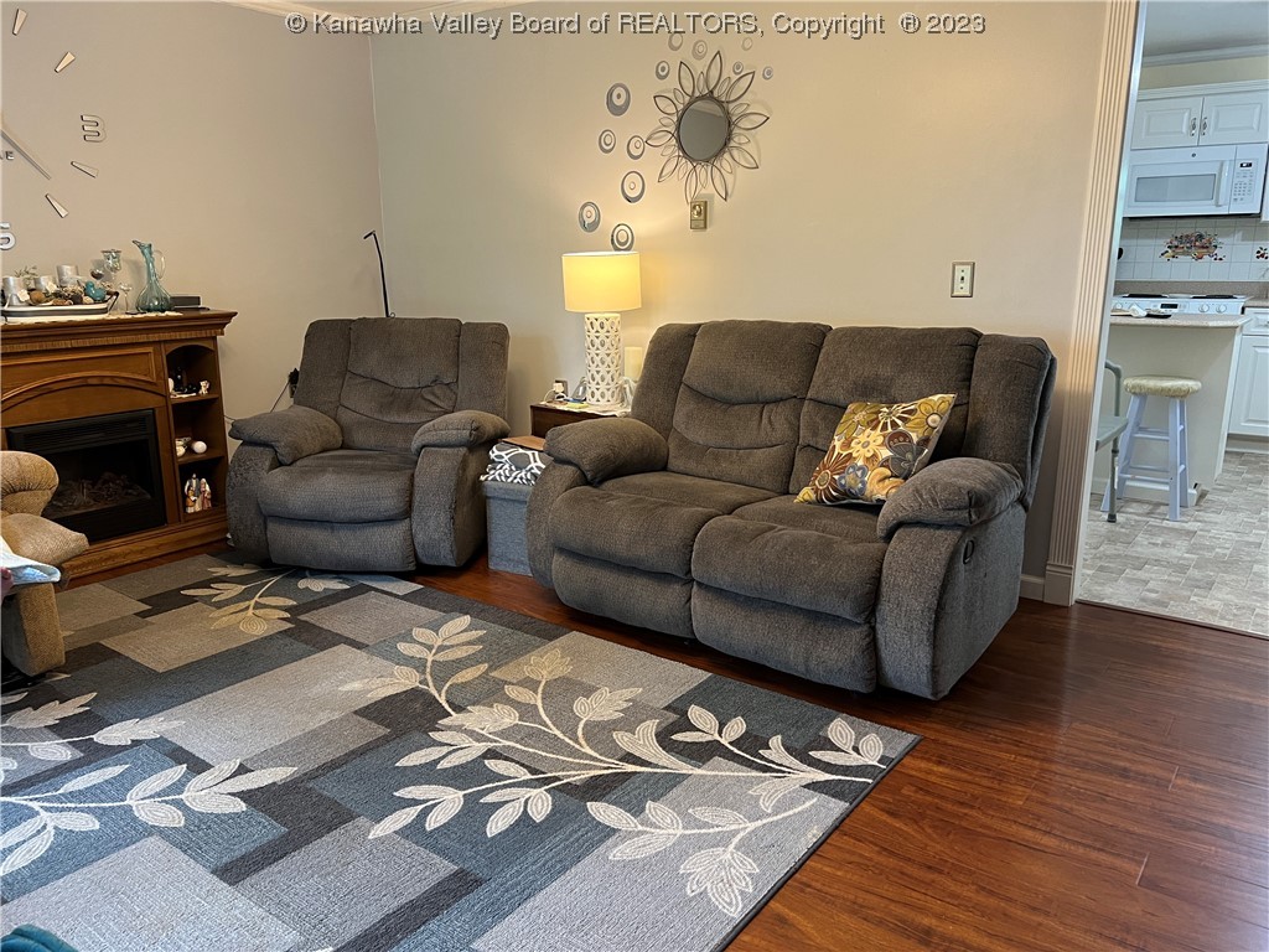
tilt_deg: -13.6
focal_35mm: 26
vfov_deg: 53.1
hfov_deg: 67.3
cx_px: 634
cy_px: 476
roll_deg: +0.4
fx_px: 953
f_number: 1.5
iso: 160
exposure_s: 1/60
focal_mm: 5.7
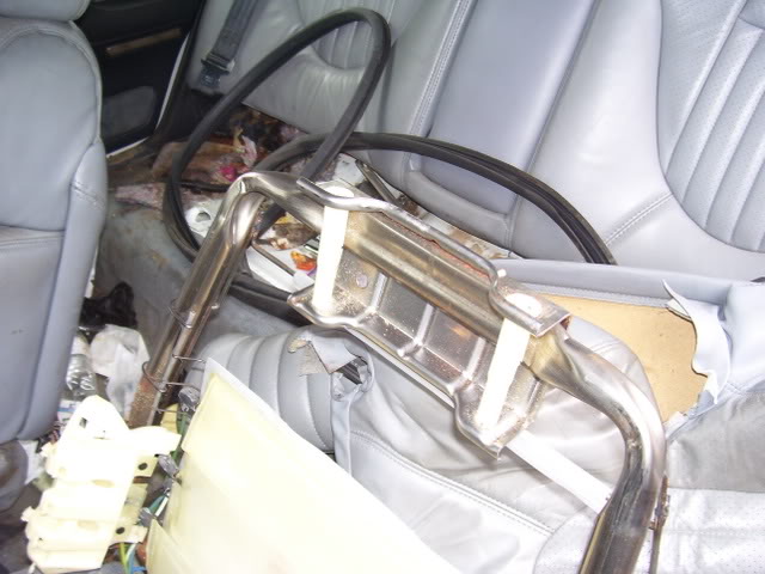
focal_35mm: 34
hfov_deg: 54.0
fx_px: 751
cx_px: 382
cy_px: 287
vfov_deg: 41.8
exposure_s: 1/60
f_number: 2.7
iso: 80
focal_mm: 5.6
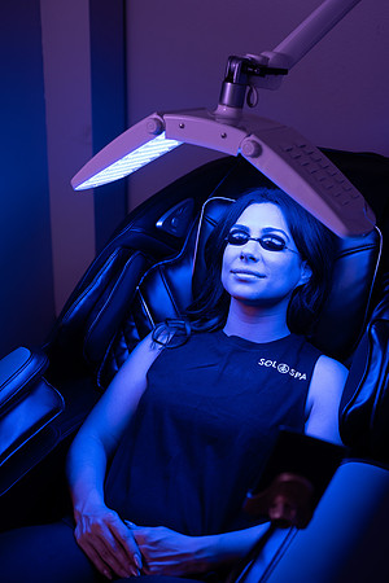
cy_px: 292
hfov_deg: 27.0
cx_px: 194
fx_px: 810
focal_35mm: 50
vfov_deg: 39.6
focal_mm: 50
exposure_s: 1/50
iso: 200
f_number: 3.5
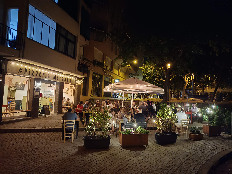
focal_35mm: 25
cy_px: 87
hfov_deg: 69.4
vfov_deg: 54.9
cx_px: 116
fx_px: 168
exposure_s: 1/20
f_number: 1.79
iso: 4581
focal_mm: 4.74
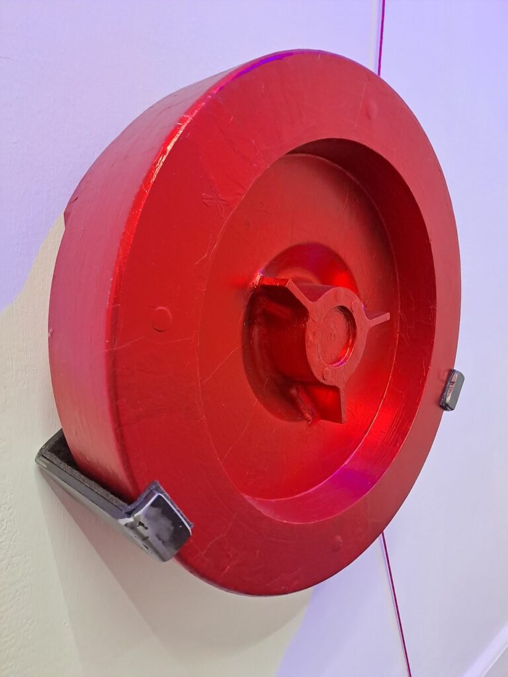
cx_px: 254
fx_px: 489
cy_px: 338
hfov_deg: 54.9
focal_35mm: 25
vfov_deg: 69.4
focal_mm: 4.65
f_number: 1.8
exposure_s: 1/50
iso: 320
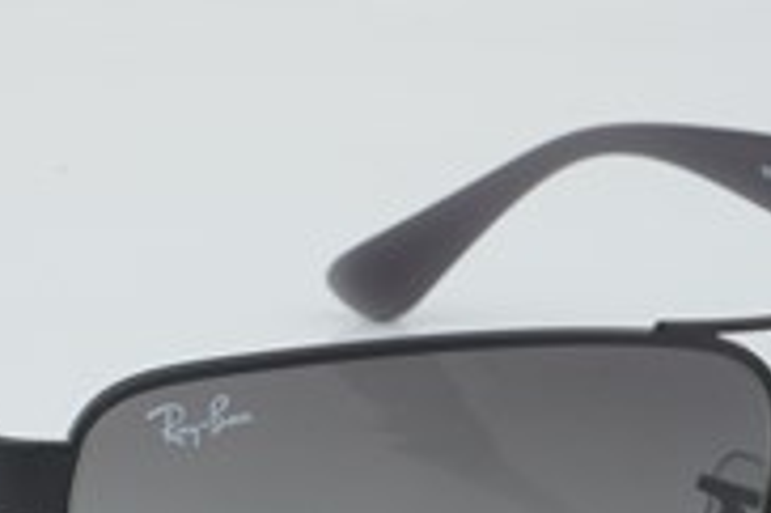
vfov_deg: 8.3
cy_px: 488
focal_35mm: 165
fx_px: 3530
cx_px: 373
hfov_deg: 12.5
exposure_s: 1/4
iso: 100
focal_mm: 50
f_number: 29
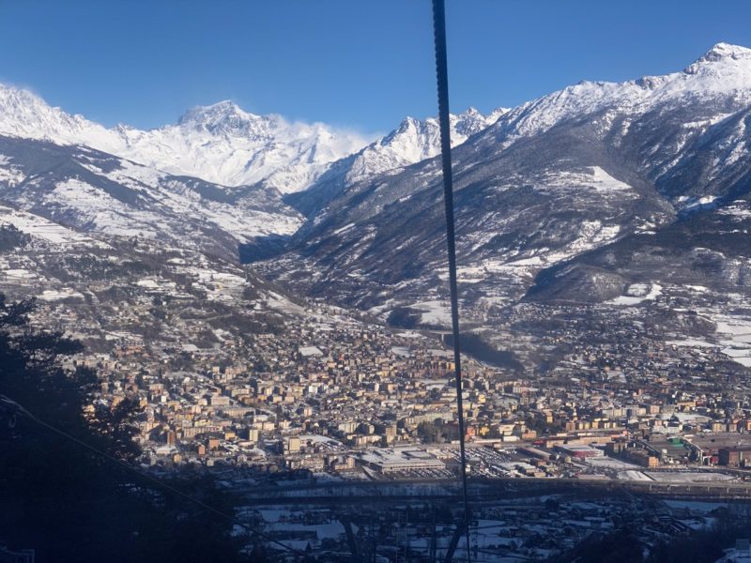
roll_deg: -0.5
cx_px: 376
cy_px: 282
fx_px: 1128
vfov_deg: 28.0
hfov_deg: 36.8
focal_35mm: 52
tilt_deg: -3.0
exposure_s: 1/675
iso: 20
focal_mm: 6
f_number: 2
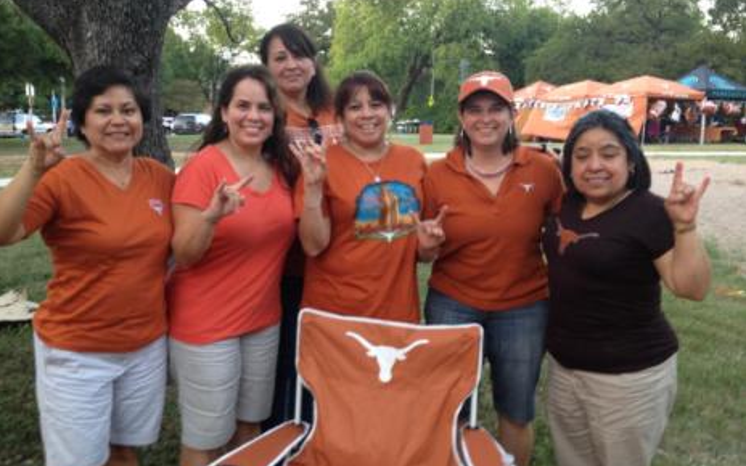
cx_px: 346
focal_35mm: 40
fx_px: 813
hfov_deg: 49.2
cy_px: 216
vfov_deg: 32.0
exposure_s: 1/20
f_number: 2.4
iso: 100
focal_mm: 4.28
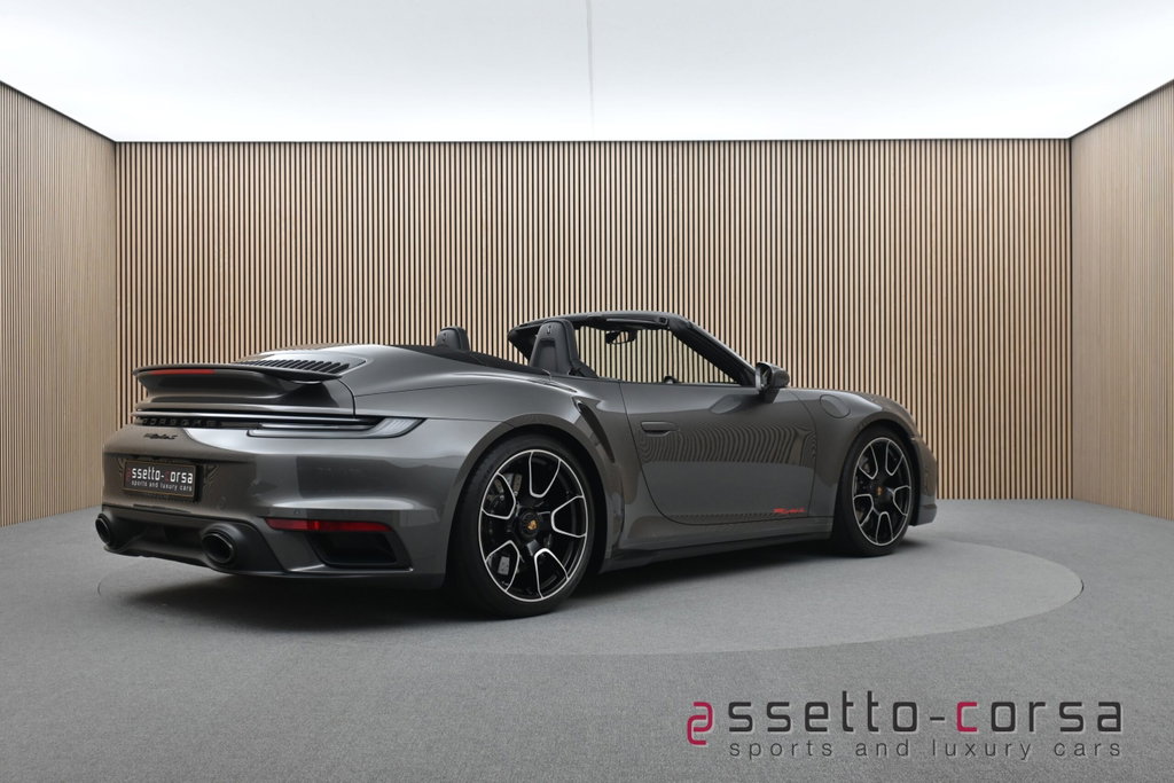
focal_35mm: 40
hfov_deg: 48.7
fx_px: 1296
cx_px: 587
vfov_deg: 33.6
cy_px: 392
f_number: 4.5
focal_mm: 26.5
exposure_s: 1/40
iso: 500
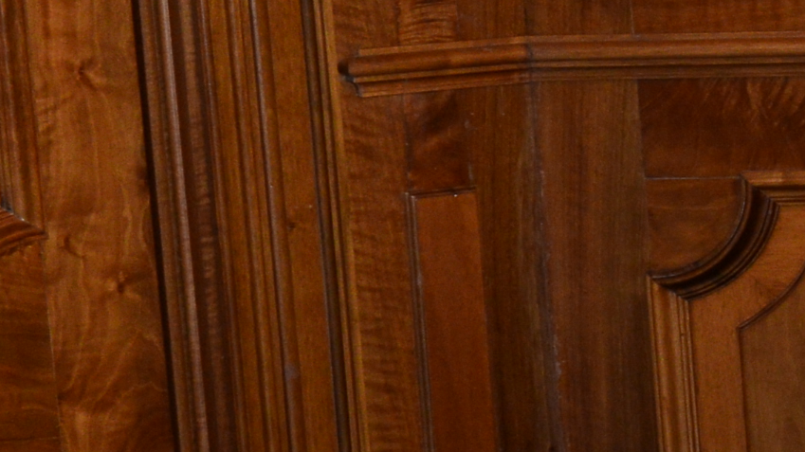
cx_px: 2382
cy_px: 260
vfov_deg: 5.6
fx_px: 4652
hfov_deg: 8.4
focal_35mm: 218
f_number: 3.5
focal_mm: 32
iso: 800
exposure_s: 1/80
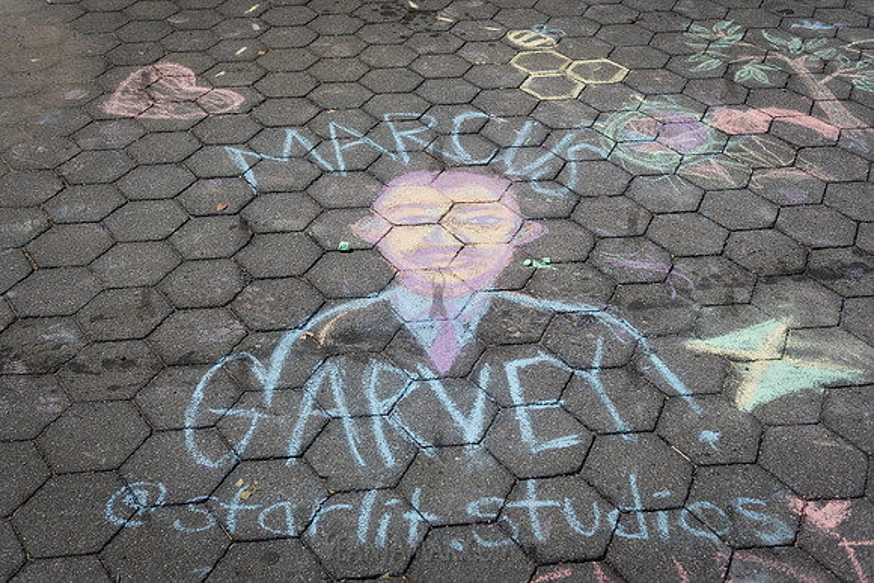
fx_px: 971
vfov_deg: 33.4
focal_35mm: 40
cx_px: 437
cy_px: 292
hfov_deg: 48.4
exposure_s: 1/3200
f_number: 4
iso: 250
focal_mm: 40
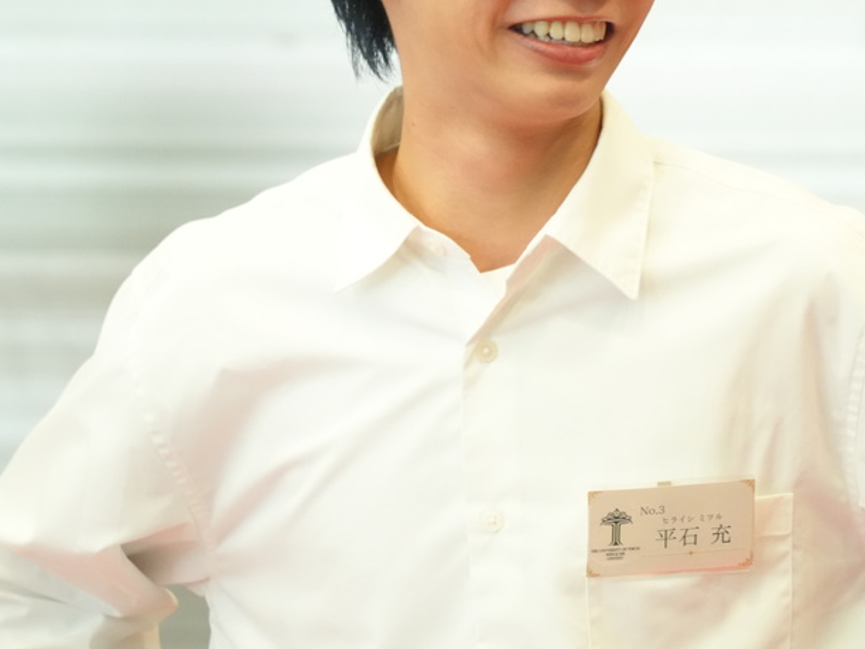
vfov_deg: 1.6
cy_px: 195
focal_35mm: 943
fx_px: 23564
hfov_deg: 2.1
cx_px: 517
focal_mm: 500
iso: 6400
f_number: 6.7
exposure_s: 1/100
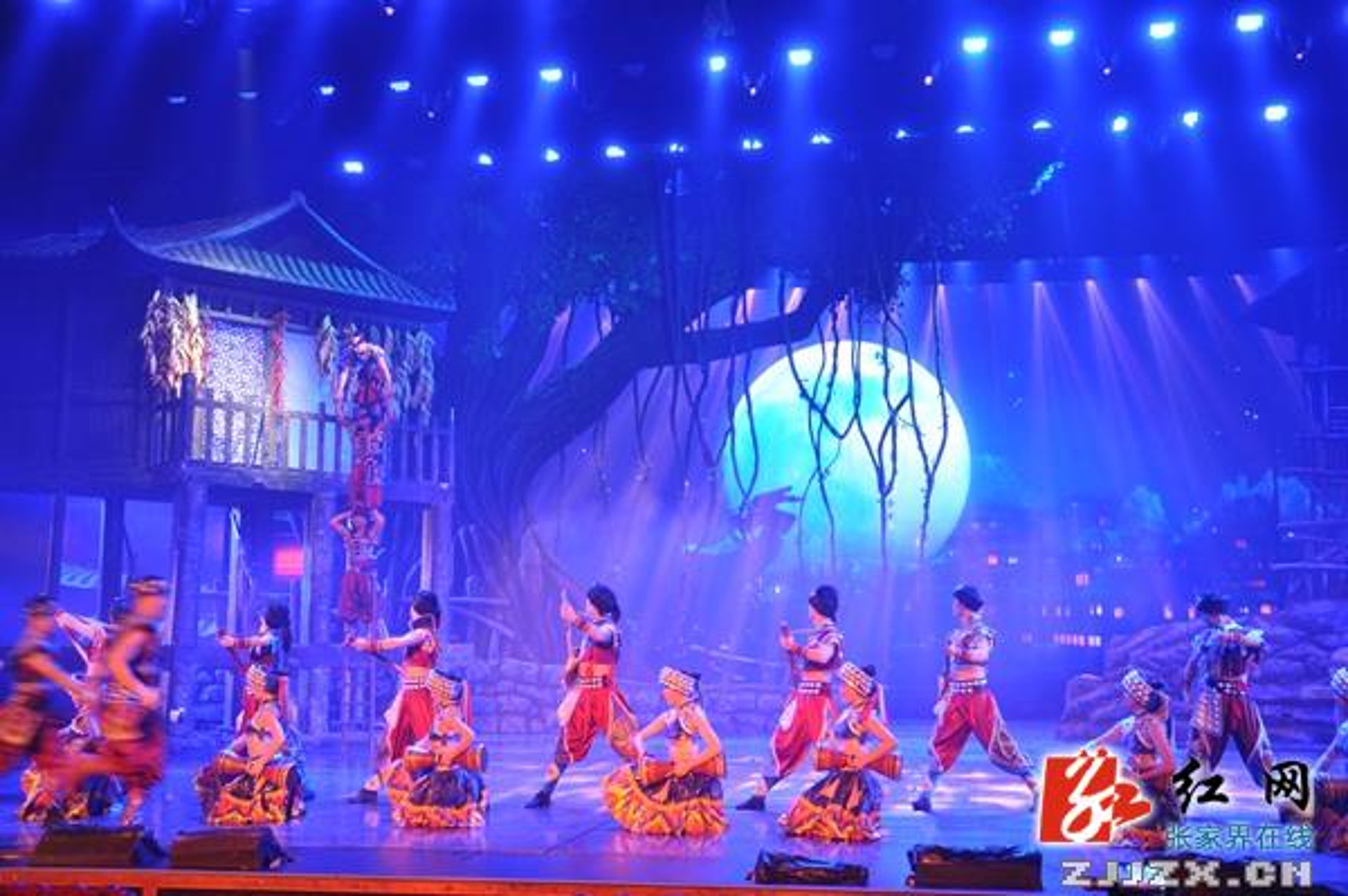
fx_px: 1459
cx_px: 674
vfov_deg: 34.2
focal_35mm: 39
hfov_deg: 49.6
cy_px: 448
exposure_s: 1/30
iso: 800
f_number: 4
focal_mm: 26
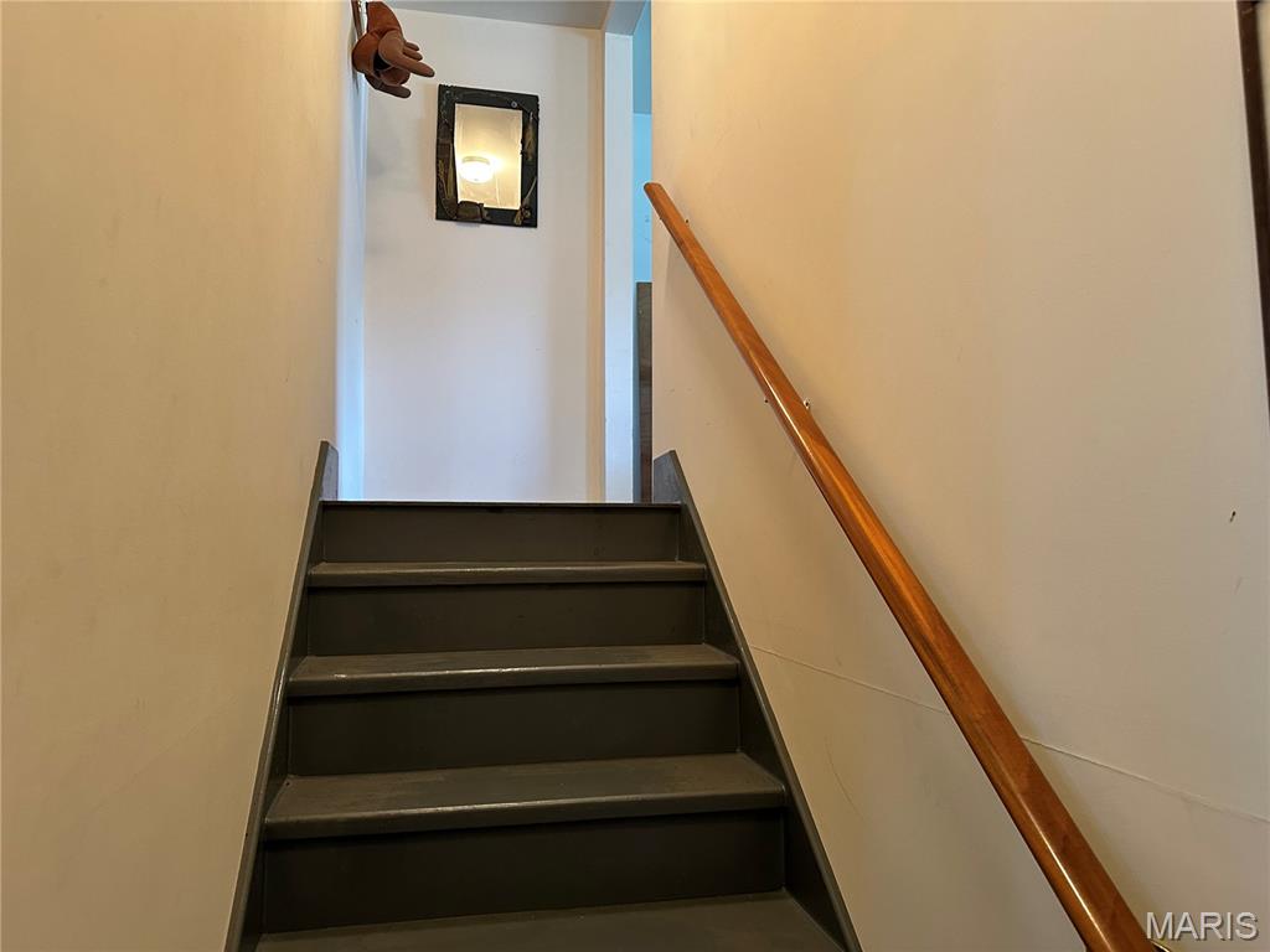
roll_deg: +0.9
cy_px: 476
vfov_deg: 56.8
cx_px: 635
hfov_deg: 71.6
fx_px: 881
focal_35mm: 24
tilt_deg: +5.8
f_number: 1.78
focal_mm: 6.86
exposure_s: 1/60
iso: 400
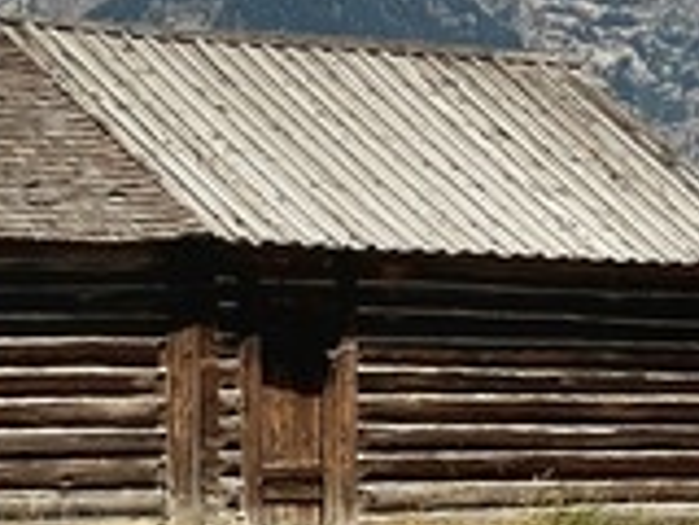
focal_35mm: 270
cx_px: 319
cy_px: 26
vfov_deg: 5.5
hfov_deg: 7.3
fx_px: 5452
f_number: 2.8
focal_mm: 9
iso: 32
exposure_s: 1/951
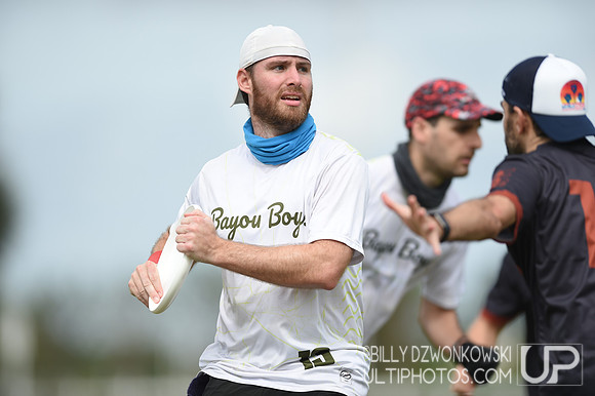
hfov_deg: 5.2
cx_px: 298
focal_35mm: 400
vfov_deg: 3.4
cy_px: 198
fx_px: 6607
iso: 100
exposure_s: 1/1600
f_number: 2.8
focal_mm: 400
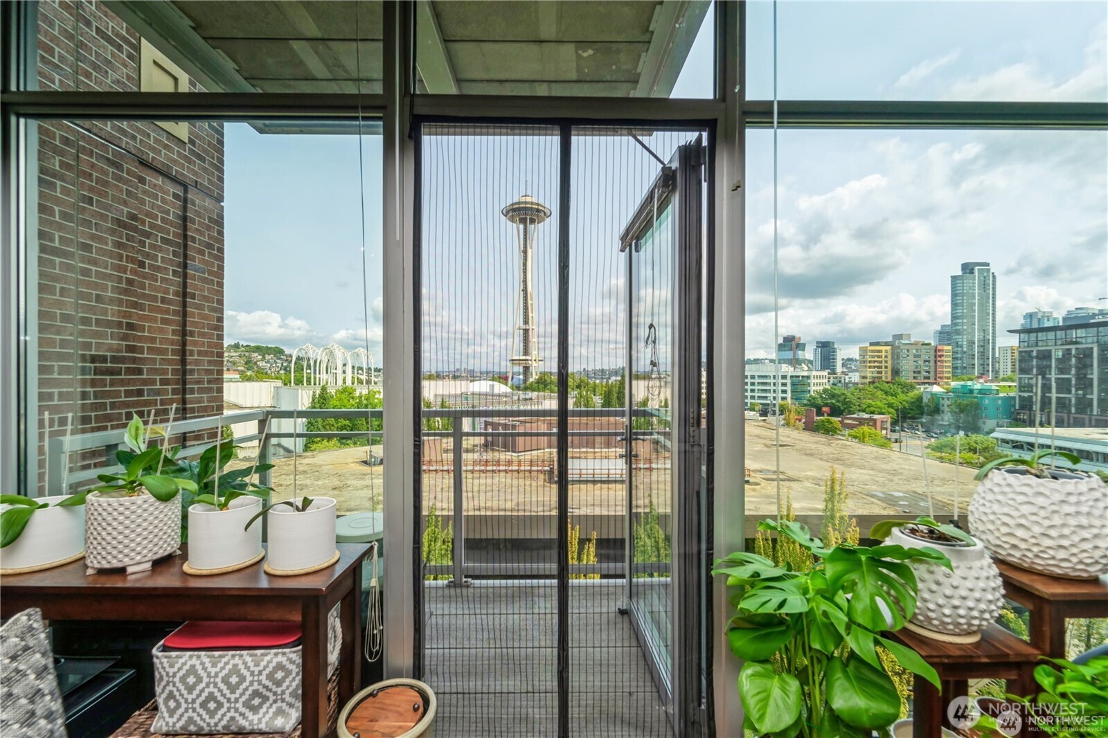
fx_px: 431
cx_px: 554
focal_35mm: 14
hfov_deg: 104.3
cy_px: 369
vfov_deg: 81.2
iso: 200
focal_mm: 14
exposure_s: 1/320
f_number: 8
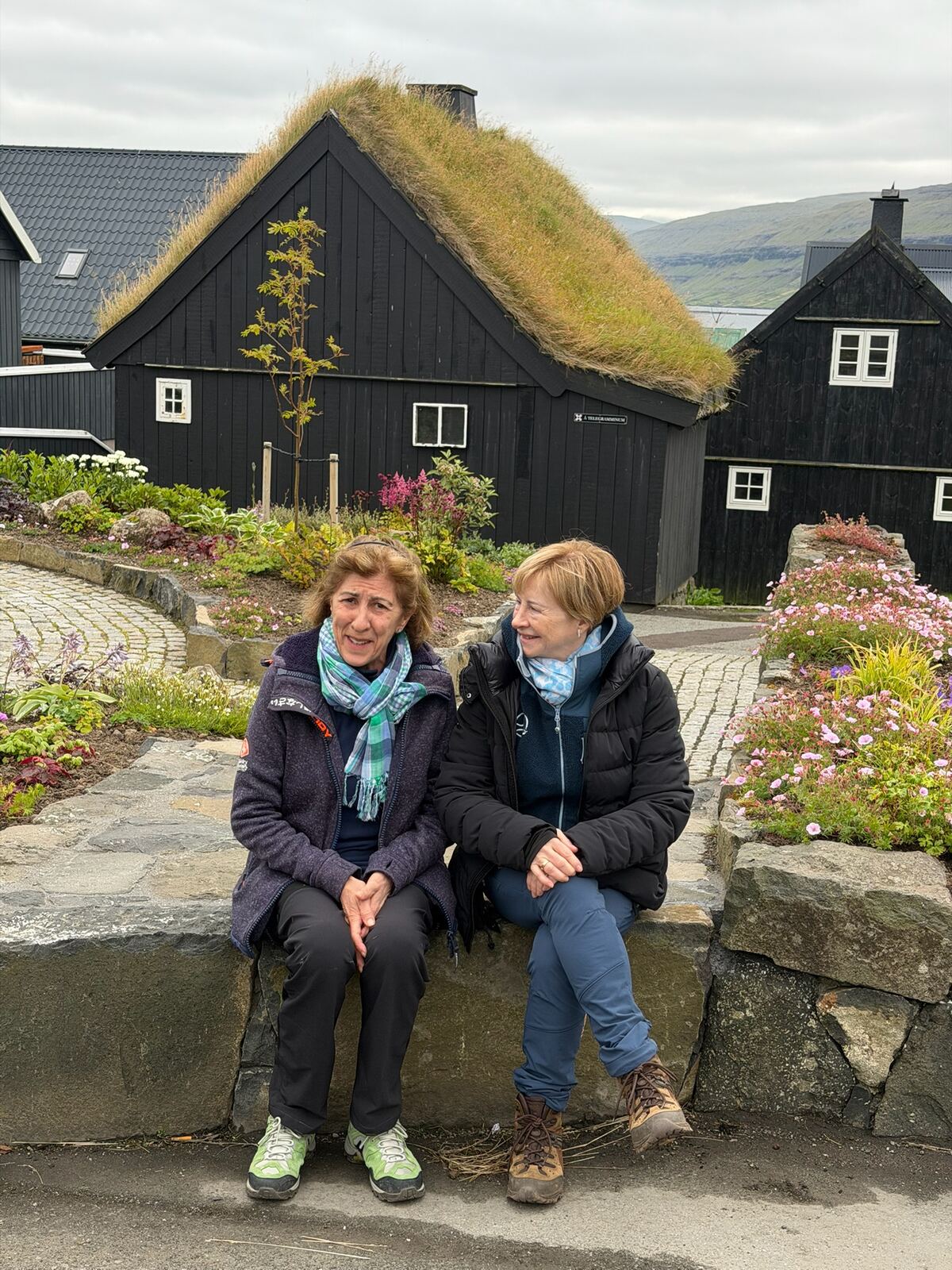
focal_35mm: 48
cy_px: 635
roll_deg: -2.3
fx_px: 1760
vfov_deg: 39.7
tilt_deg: -10.7
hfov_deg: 30.3
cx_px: 476
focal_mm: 6.76
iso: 80
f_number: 1.78
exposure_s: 1/895
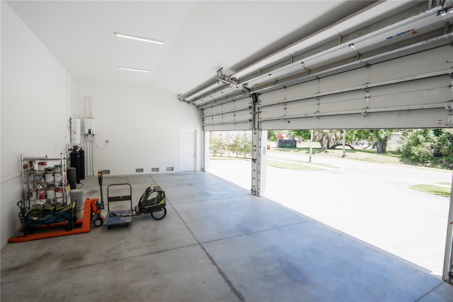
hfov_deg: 96.7
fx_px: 201
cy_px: 151
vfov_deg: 73.7
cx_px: 226
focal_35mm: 16
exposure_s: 1/200
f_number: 4.5
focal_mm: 16
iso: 100
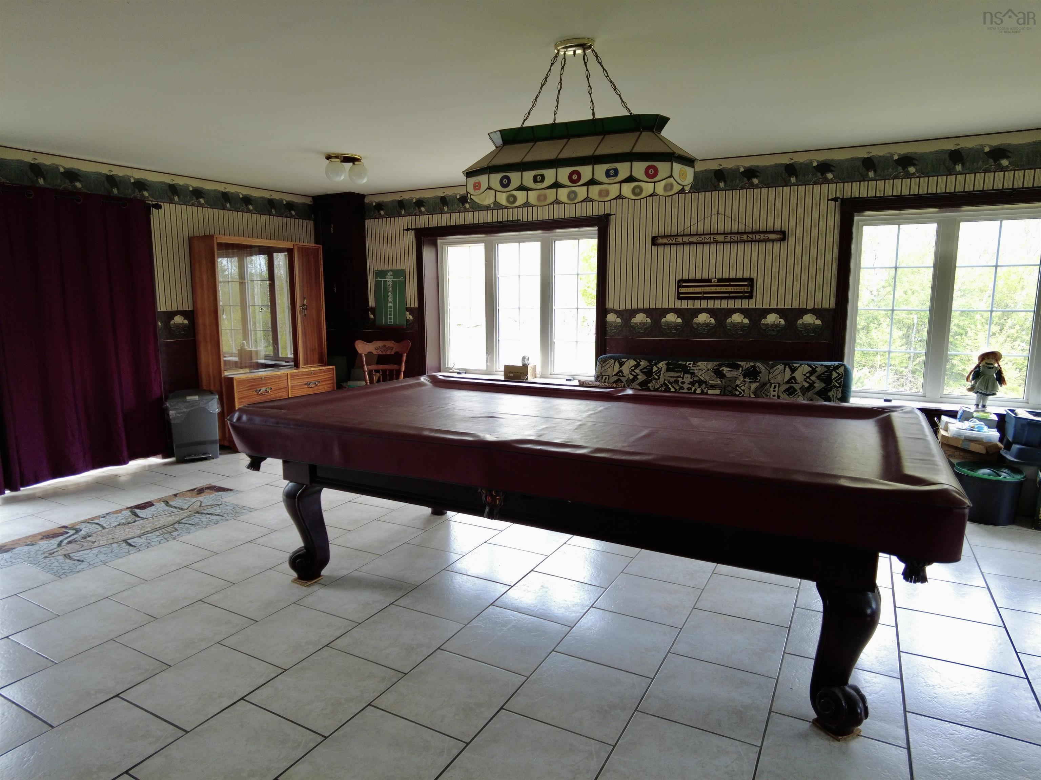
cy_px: 390
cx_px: 520
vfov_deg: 66.0
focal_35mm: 20
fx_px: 601
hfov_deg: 81.7
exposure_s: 1/25
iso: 100
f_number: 1.8
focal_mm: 4.4
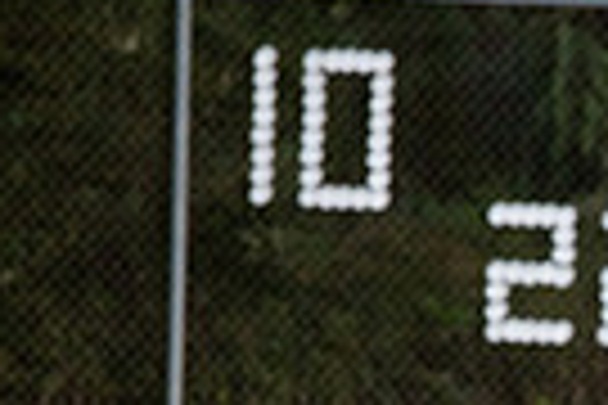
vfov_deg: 1.8
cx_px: 1266
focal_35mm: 750
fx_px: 12666
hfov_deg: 2.7
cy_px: 812
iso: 1000
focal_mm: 175
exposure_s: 1/250
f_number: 5.6
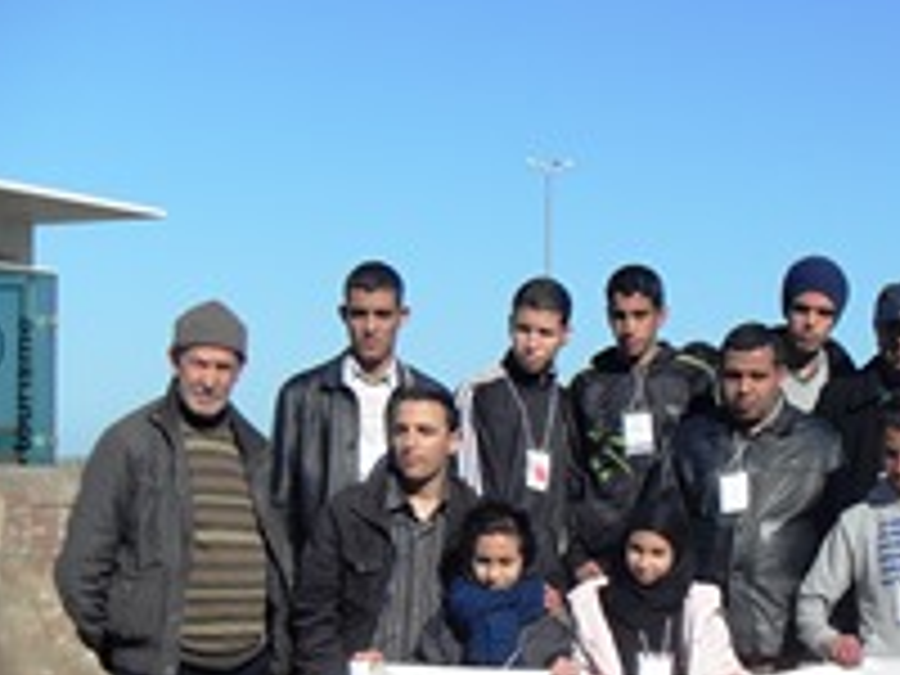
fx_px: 1976
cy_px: 598
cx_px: 958
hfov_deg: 24.2
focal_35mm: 76
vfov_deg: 19.1
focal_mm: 6.3
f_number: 7
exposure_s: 1/350
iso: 80
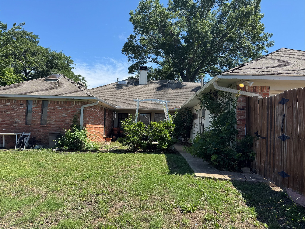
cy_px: 114
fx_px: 211
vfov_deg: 56.8
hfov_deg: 71.6
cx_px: 152
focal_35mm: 24
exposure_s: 1/2252
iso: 80
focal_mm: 6.76
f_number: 1.78
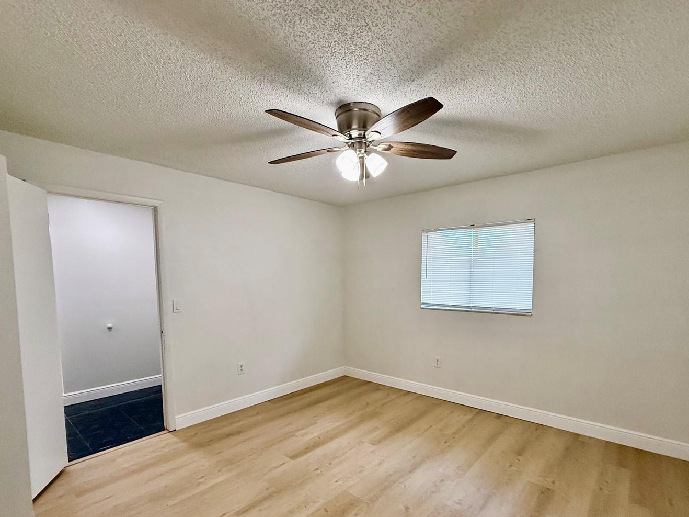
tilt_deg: -3.4
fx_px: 338
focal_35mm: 17
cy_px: 306
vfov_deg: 74.0
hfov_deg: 91.0
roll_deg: +1.1
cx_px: 357
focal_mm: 2.22
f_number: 2.2
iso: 200
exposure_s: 1/120
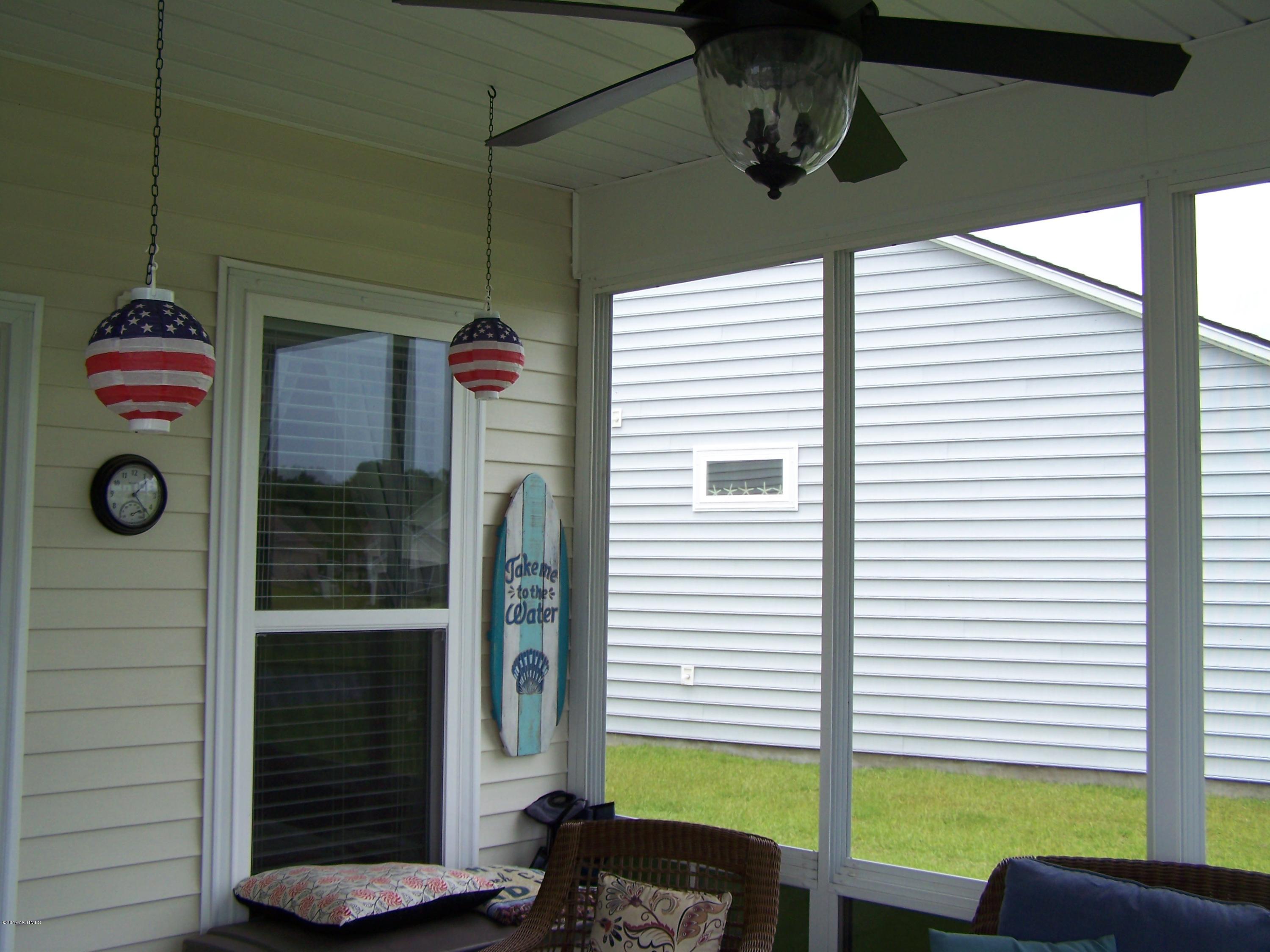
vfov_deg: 37.7
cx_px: 635
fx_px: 1394
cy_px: 476
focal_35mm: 38
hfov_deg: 49.0
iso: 64
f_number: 2.8
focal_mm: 6.3
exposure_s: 1/250
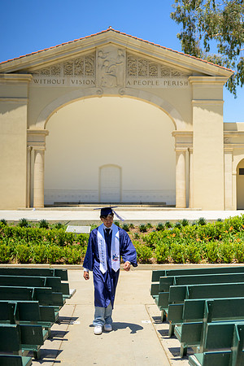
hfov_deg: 33.4
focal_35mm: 40
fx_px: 407
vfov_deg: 48.5
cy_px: 183
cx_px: 122
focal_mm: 40
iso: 800
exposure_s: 1/8000
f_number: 4
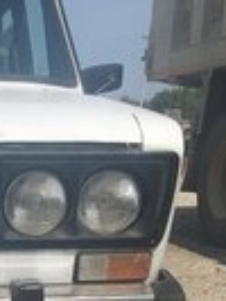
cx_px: -156
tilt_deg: -16.9
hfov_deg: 12.7
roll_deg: -0.1
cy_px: 430
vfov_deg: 16.8
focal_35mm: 108
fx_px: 939
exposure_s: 1/3344
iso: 25
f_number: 2.2
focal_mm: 4.15
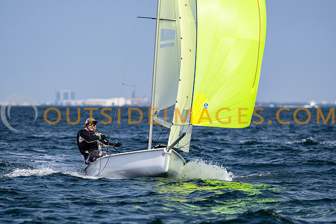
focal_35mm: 465
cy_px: 112
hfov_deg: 4.4
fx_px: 4339
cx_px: 168
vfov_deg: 3.0
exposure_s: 1/5000
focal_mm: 300
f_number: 5
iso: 400
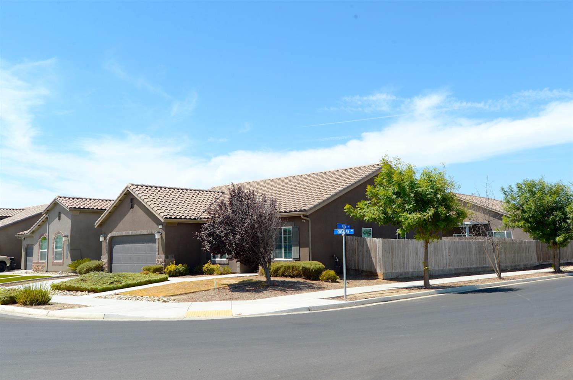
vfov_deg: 37.7
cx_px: 286
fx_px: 556
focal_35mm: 35
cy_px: 190
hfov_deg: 54.5
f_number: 9
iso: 400
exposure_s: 1/640
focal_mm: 35
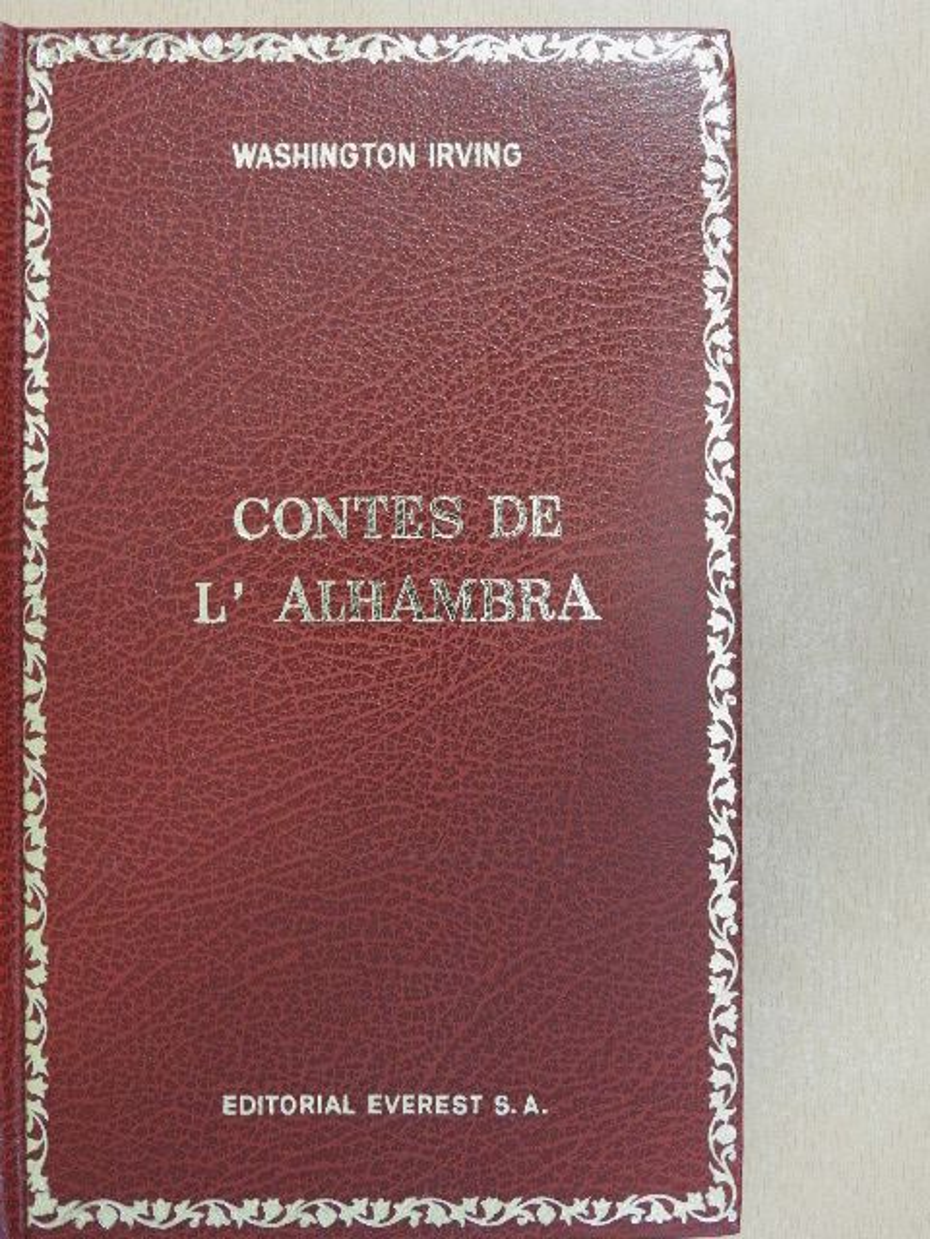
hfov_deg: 36.0
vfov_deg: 46.8
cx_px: 465
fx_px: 1433
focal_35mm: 40
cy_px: 620
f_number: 3.8
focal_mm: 7.2
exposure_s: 1/8
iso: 450
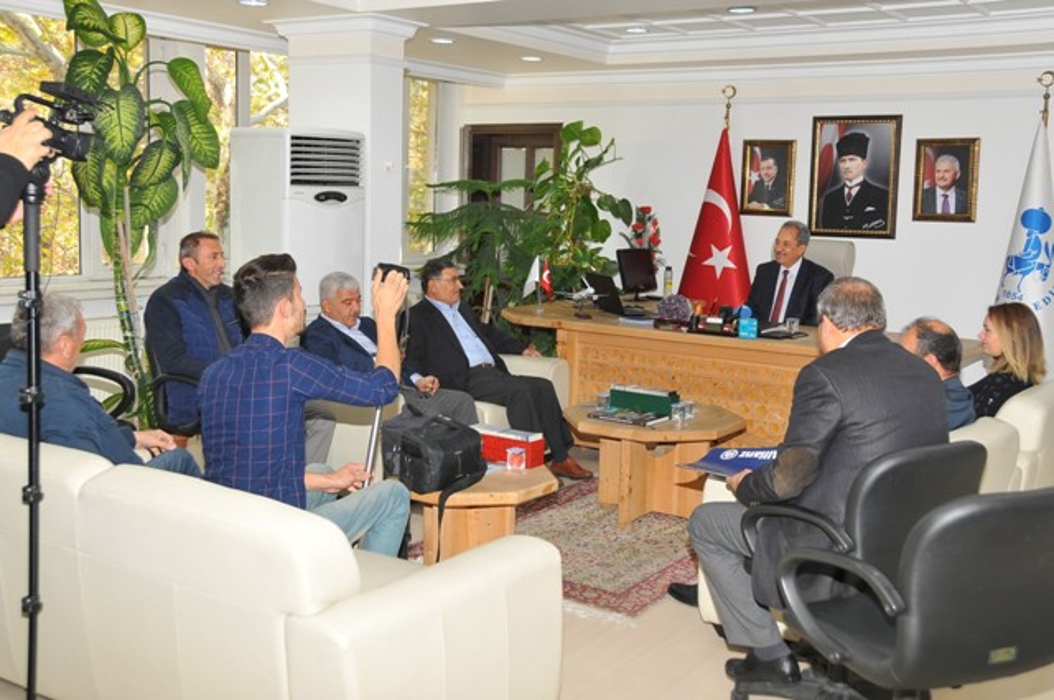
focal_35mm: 39
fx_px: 1140
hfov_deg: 49.6
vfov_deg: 34.1
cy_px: 350
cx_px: 527
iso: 320
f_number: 5.6
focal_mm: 26
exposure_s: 1/60
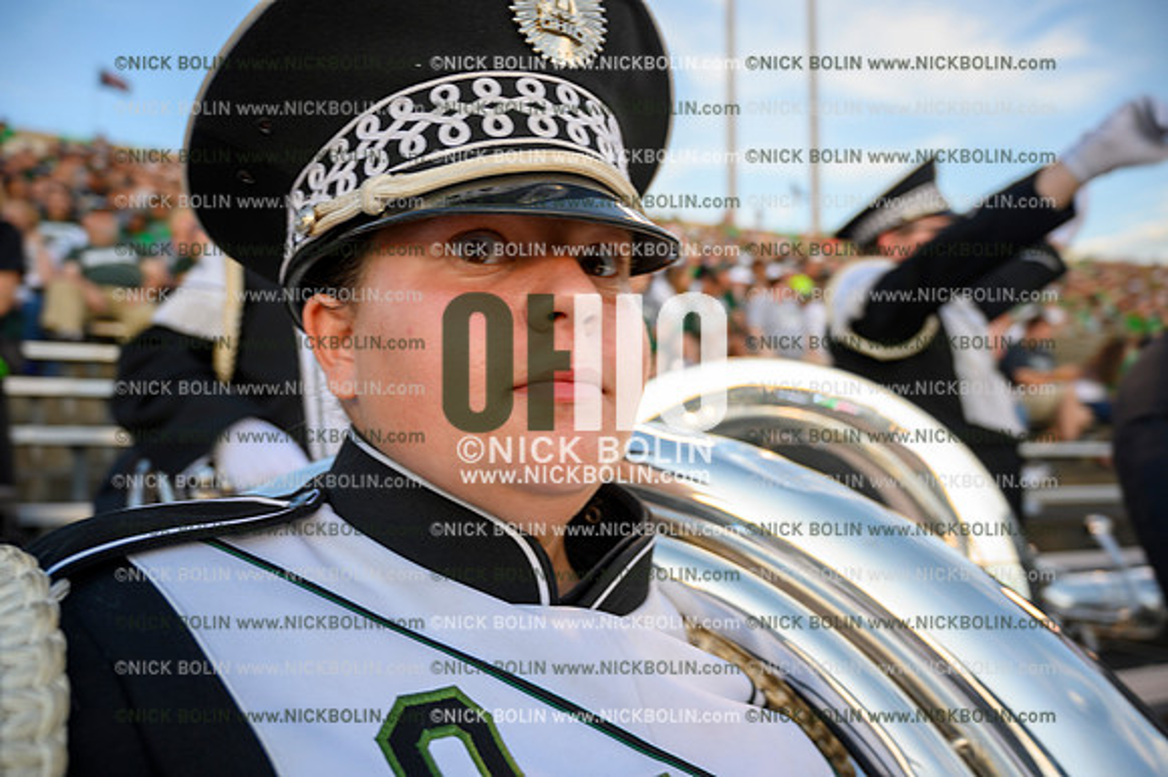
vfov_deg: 53.1
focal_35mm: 24
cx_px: 584
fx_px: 778
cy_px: 388
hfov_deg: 73.8
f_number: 4
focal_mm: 24
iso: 100
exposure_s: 1/50
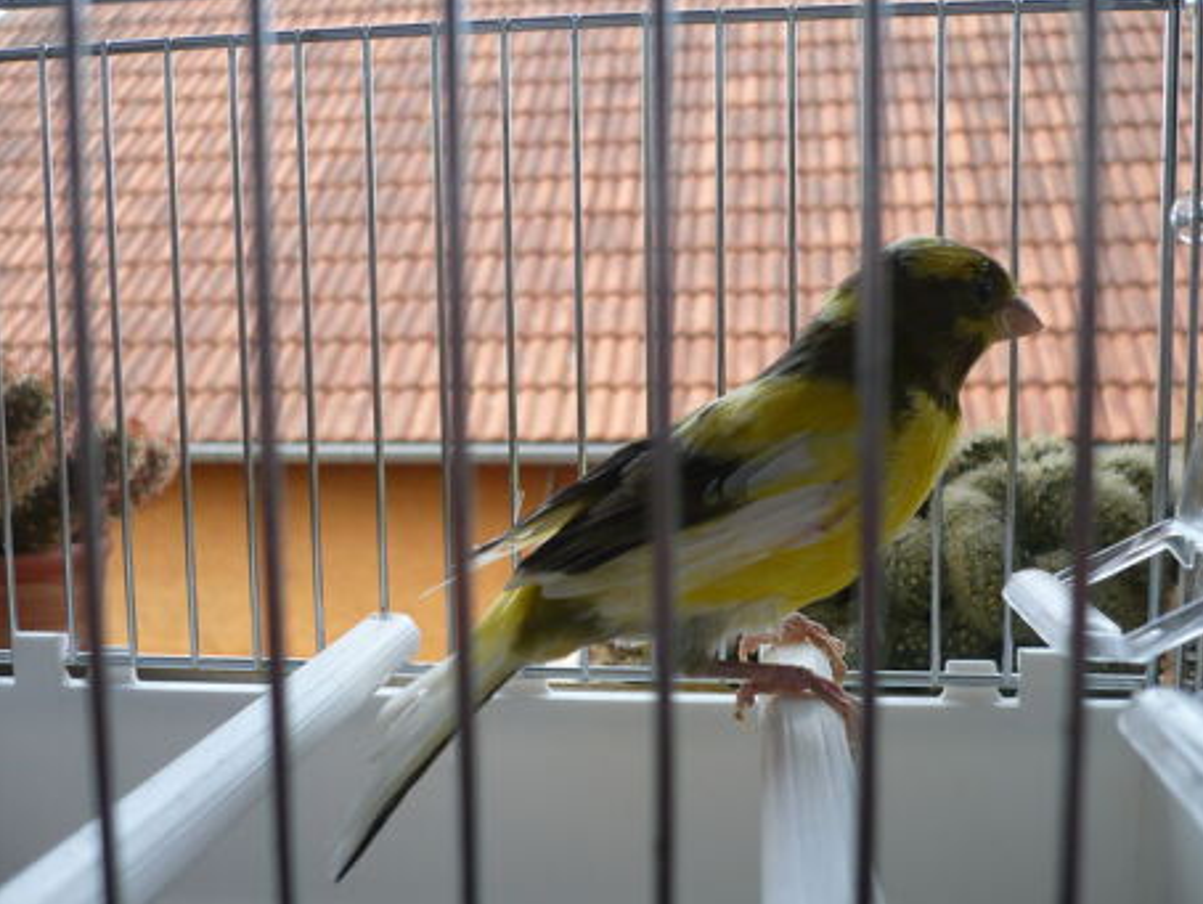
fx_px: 1287
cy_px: 469
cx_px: 588
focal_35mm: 37
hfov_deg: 50.1
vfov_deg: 38.7
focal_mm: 5.8
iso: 100
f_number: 2.8
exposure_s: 1/160
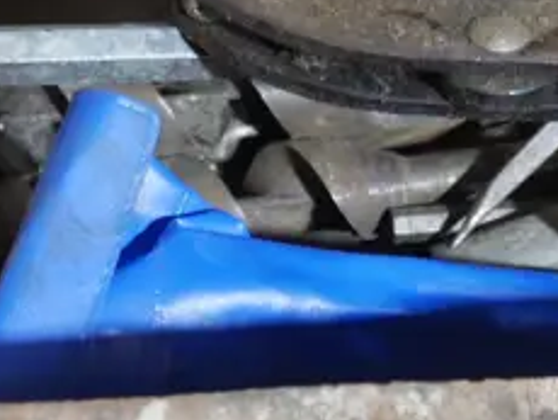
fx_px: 2872
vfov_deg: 8.2
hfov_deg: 11.0
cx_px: 573
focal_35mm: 178
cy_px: -177
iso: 800
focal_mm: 20
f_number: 4.4
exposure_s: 1/60
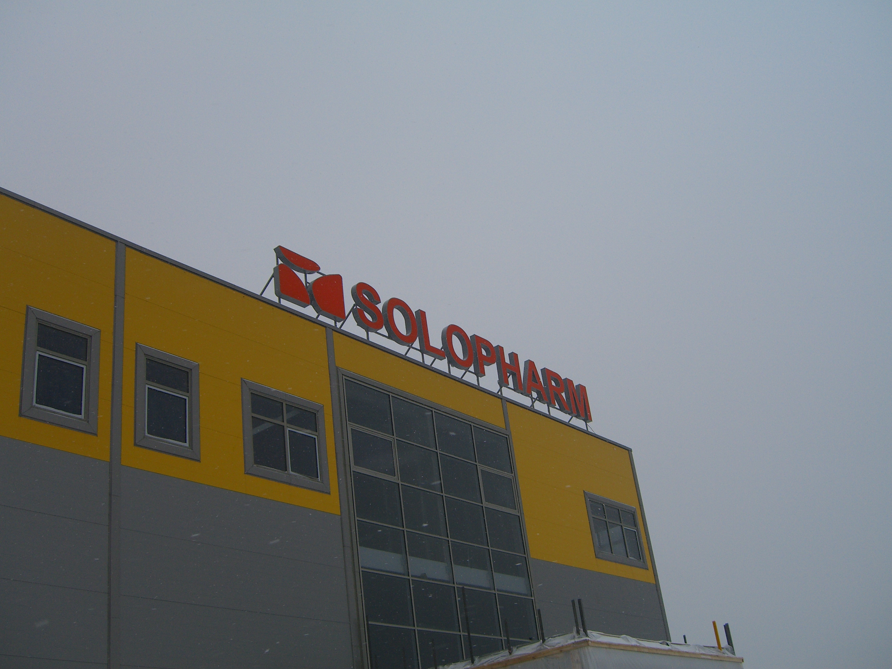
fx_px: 1005
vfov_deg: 36.8
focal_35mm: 39
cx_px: 453
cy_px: 327
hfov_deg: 47.9
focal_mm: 7.9
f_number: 2.8
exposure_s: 1/250
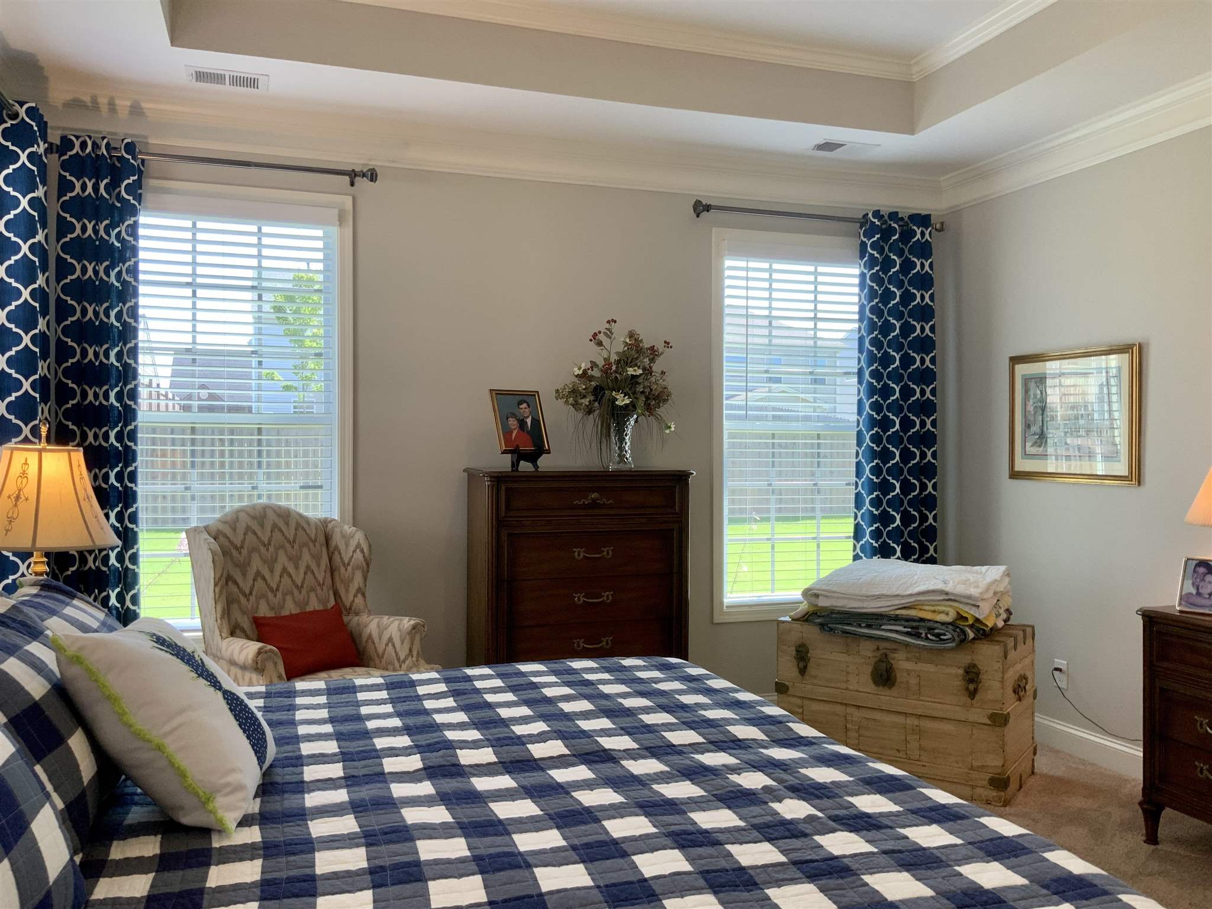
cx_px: 606
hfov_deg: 61.7
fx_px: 1015
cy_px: 454
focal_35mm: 29
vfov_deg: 48.2
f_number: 1.8
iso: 40
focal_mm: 3
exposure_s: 1/60
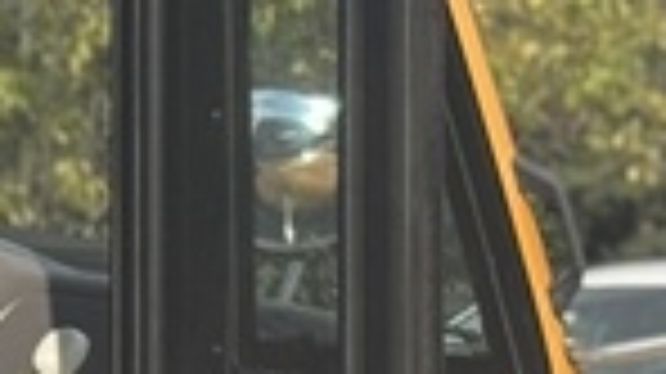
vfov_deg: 3.1
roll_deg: -0.6
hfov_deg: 5.3
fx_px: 6900
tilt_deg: -3.0
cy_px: 649
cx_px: -1017
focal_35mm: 391
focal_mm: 5.96
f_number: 1.6
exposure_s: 1/3311
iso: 40
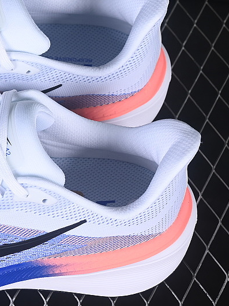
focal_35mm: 147
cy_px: 128
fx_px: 1298
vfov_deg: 13.4
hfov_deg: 10.0
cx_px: -33
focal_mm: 50
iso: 160
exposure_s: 1/80
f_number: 7.1
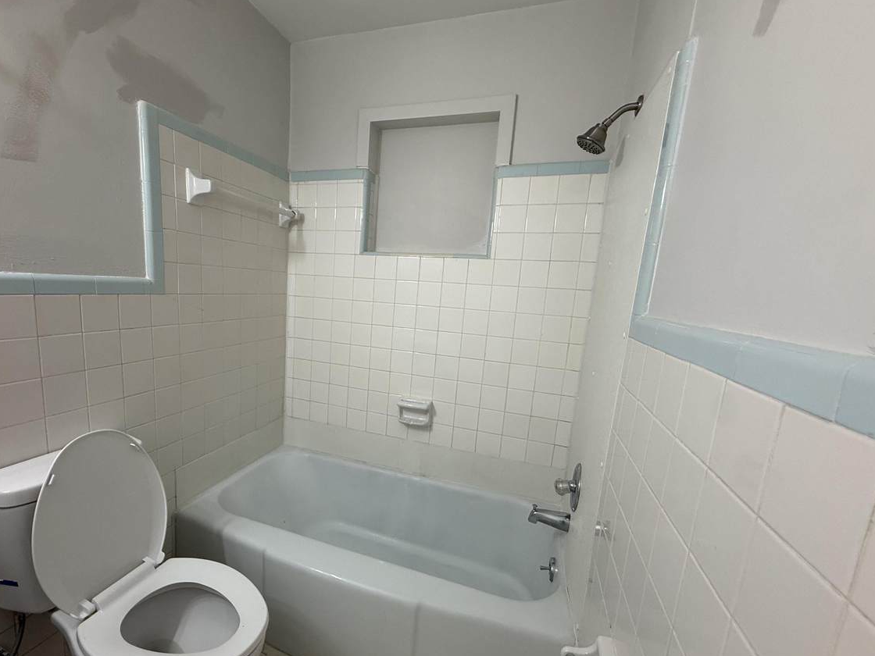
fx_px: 404
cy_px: 353
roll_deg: -4.0
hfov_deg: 94.2
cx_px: 391
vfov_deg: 78.0
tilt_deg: -8.9
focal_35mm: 16
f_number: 2.2
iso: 160
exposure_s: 1/120
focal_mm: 2.22
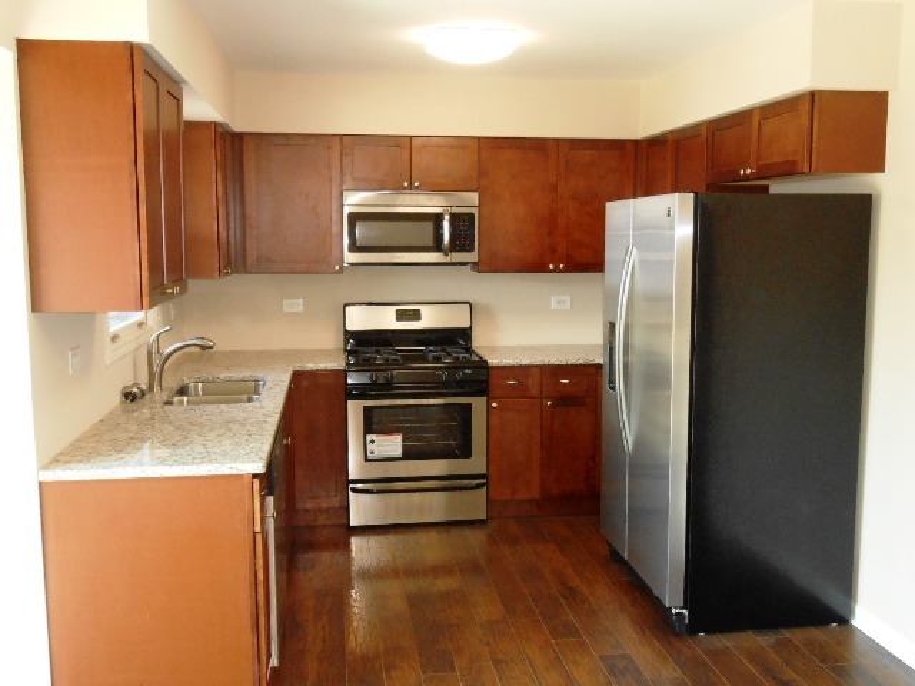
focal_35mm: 34
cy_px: 343
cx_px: 458
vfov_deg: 41.8
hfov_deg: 54.0
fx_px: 899
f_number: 3.9
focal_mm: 6
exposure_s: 1/30
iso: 250
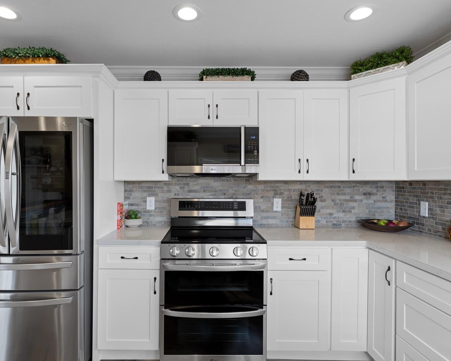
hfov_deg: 81.4
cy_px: 185
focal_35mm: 20
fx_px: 262
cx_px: 209
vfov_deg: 69.2
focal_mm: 11
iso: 250
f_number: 8
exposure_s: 1/6
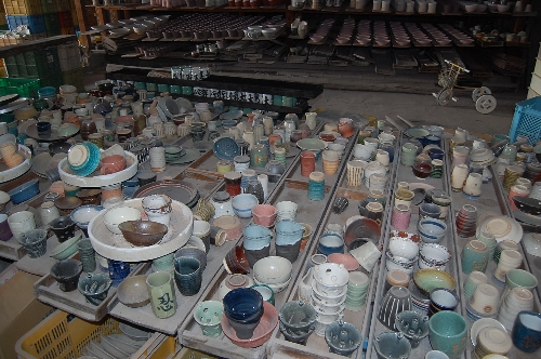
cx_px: 270
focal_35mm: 27
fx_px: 405
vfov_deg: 47.8
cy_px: 180
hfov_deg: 67.4
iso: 400
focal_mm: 18
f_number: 3.5
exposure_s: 1/60
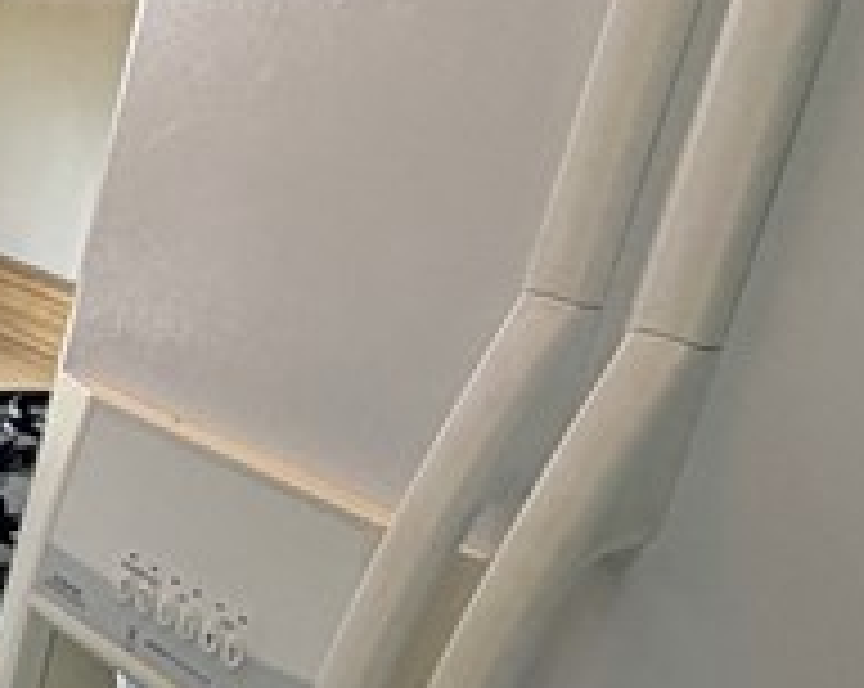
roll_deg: -0.4
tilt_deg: -19.9
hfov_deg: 17.0
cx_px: -976
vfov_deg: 20.6
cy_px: 585
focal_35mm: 73
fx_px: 1864
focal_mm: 2.22
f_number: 2.2
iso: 250
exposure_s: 1/120
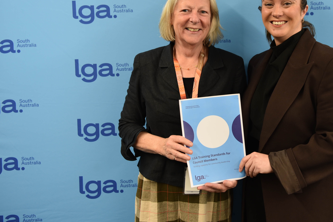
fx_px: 453
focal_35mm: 49
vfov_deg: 27.4
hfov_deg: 39.4
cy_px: 78
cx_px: 242
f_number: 3.5
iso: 800
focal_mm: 32
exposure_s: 1/60
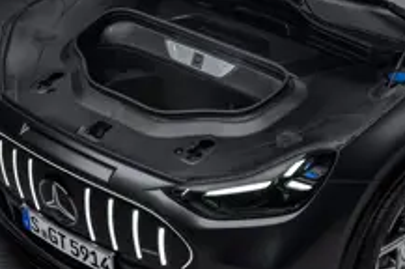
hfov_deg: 24.5
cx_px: 202
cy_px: 172
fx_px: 932
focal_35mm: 83
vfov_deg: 16.4
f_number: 8
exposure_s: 1/10
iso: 200
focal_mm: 45
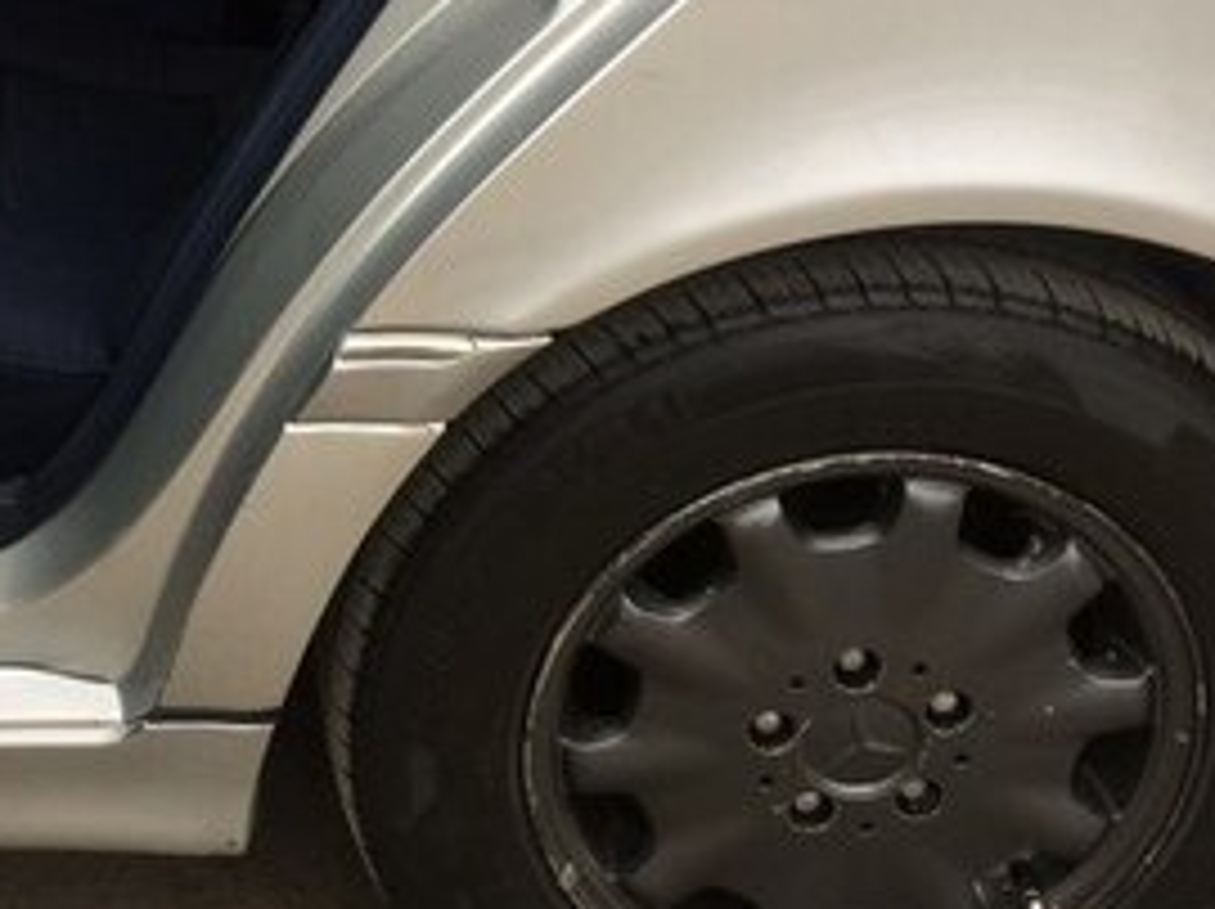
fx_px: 2490
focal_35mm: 71
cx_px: 68
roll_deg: +0.6
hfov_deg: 26.3
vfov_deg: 19.8
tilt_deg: -21.2
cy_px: -88
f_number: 2.2
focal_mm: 4.15
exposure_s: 1/204
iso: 32
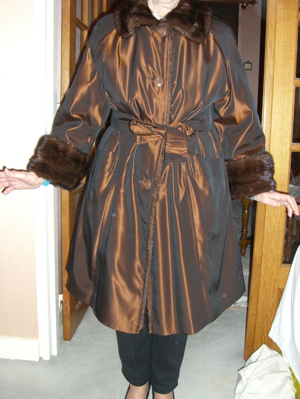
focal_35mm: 38
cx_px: 150
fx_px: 439
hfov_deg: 37.7
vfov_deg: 49.0
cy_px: 200
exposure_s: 1/60
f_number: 2.7
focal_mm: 6.2
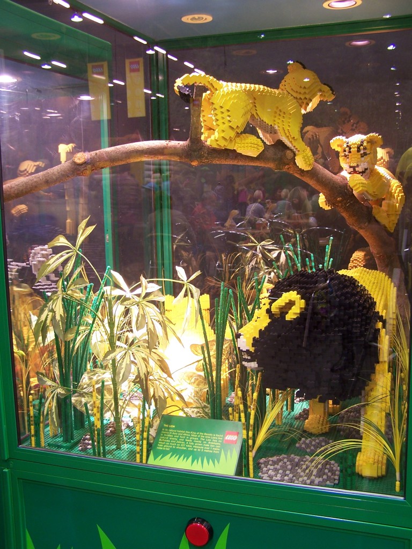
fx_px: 603
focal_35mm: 38
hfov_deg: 37.7
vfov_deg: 49.0
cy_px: 274
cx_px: 206
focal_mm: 6.3
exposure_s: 1/2
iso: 80
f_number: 2.8
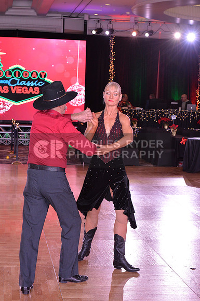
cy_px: 150
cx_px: 100
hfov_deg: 16.6
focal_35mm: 82
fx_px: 685
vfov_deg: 24.8
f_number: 6.3
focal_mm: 82
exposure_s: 1/250
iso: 2000
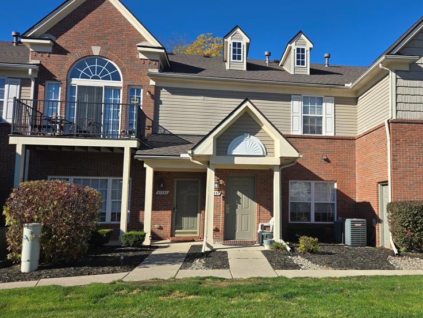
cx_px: 275
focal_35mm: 32
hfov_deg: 55.9
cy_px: 166
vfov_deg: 44.1
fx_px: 391
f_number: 1.8
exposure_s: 1/1925
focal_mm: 5.4
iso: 25
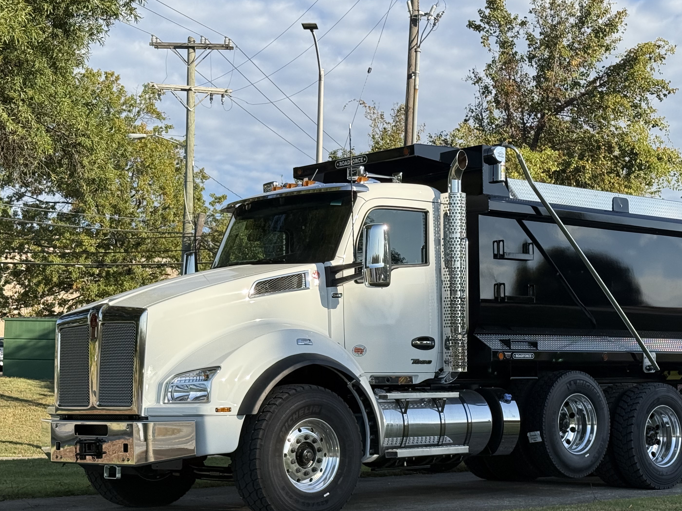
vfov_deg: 21.3
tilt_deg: +5.2
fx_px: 1359
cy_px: 325
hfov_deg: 28.1
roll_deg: -1.4
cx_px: 405
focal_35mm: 69
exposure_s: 1/2667
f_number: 1.78
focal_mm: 6.76
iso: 64
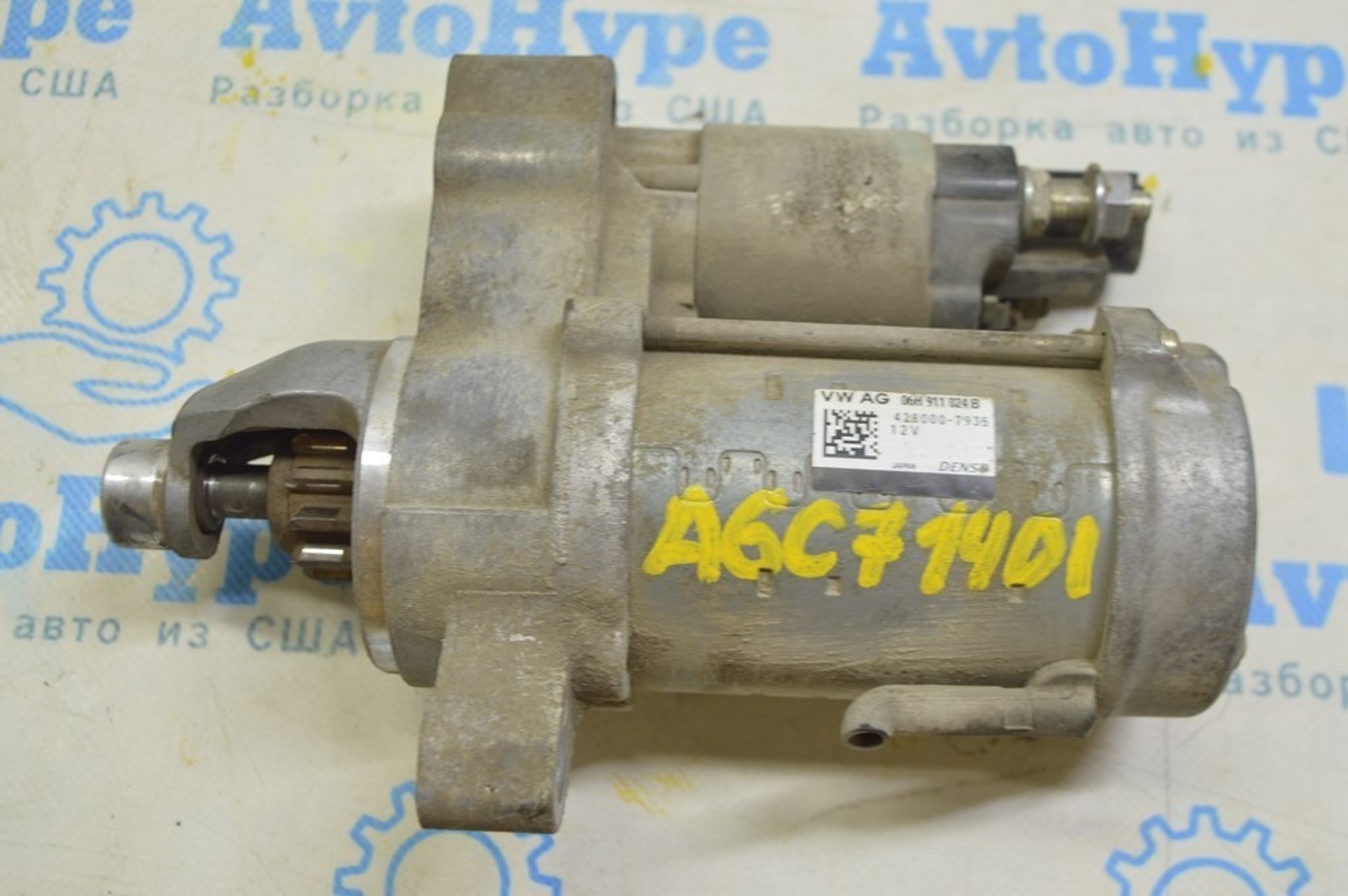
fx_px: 1571
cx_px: 674
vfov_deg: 31.8
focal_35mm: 42
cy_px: 448
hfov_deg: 46.4
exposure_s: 1/20
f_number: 5.6
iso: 400
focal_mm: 28
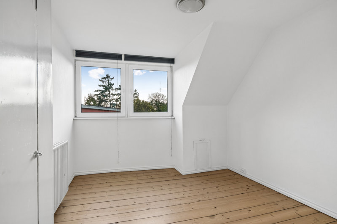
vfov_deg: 64.5
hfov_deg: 86.9
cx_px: 168
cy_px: 112
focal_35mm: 19
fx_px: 178
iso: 400
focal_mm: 19
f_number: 7.1
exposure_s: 1/60
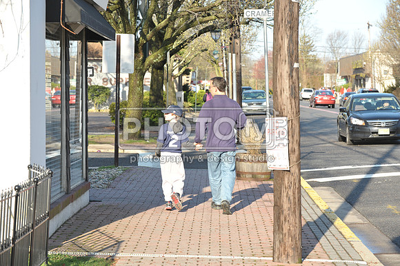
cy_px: 133
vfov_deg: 12.4
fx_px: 1221
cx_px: 200
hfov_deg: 18.6
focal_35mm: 110
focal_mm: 110
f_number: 8
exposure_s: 1/320
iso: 400
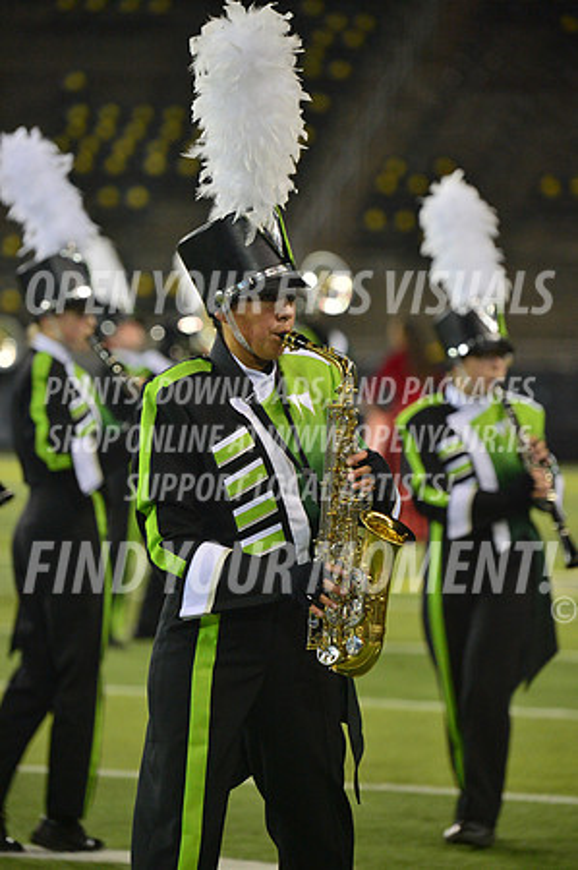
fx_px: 7000
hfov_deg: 4.7
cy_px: 435
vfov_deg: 7.1
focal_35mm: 290
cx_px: 289
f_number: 5.6
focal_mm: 290
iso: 2000
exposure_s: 1/500
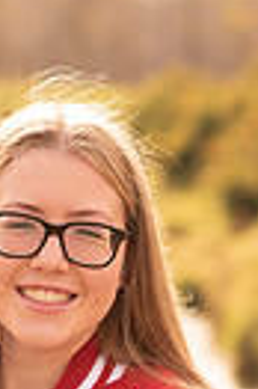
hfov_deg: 4.7
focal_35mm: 292
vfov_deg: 7.0
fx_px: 3147
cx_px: 86
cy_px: 487
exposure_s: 1/400
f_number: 3.5
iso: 100
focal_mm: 85
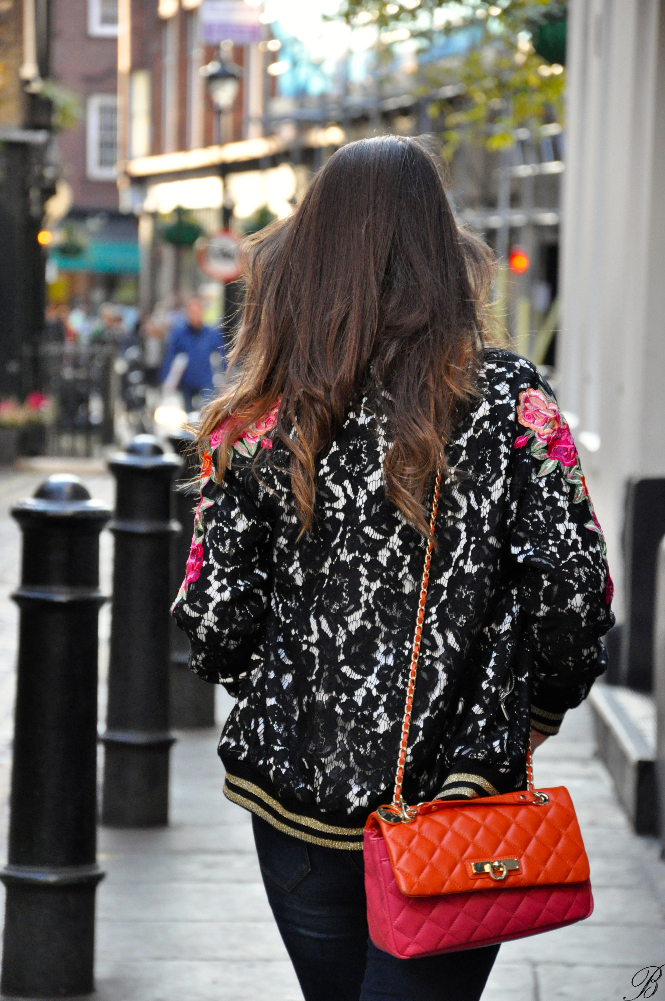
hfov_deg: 8.7
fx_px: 4375
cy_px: 500
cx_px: 332
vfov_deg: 13.1
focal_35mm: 158
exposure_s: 1/200
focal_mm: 105
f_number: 5.6
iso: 1600
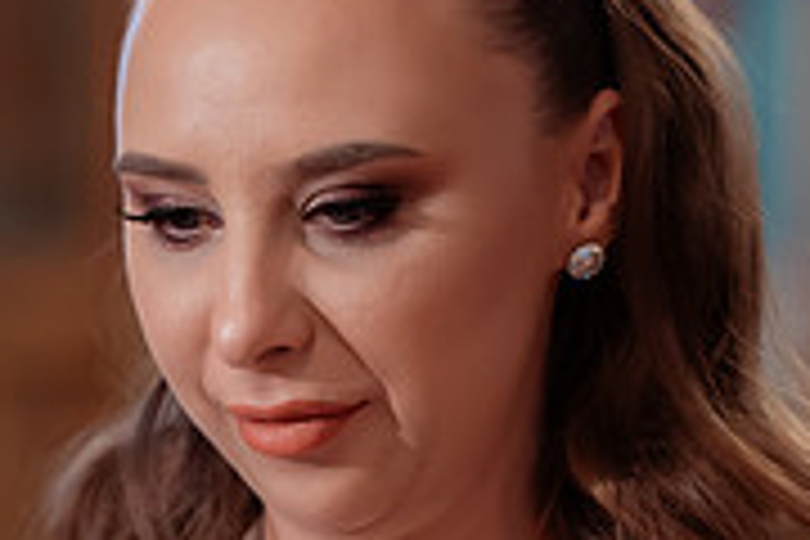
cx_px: -50
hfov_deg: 7.5
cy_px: 477
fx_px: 6165
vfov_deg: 5.0
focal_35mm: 274
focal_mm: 85
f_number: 2.8
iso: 3200
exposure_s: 1/250
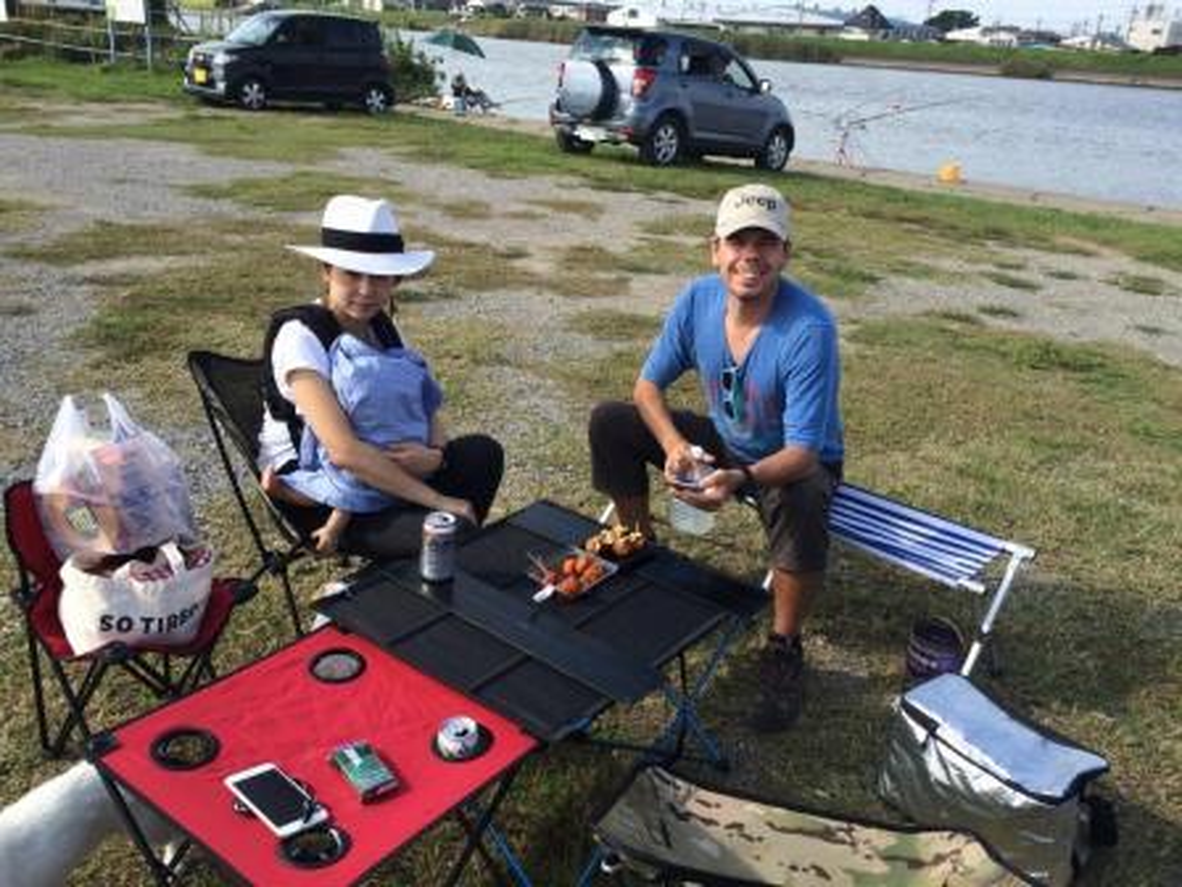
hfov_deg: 61.7
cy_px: 444
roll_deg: -4.0
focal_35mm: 29
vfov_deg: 48.2
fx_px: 990
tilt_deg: -24.0
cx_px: 591
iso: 32
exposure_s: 1/1140
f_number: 2.2
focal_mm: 4.15
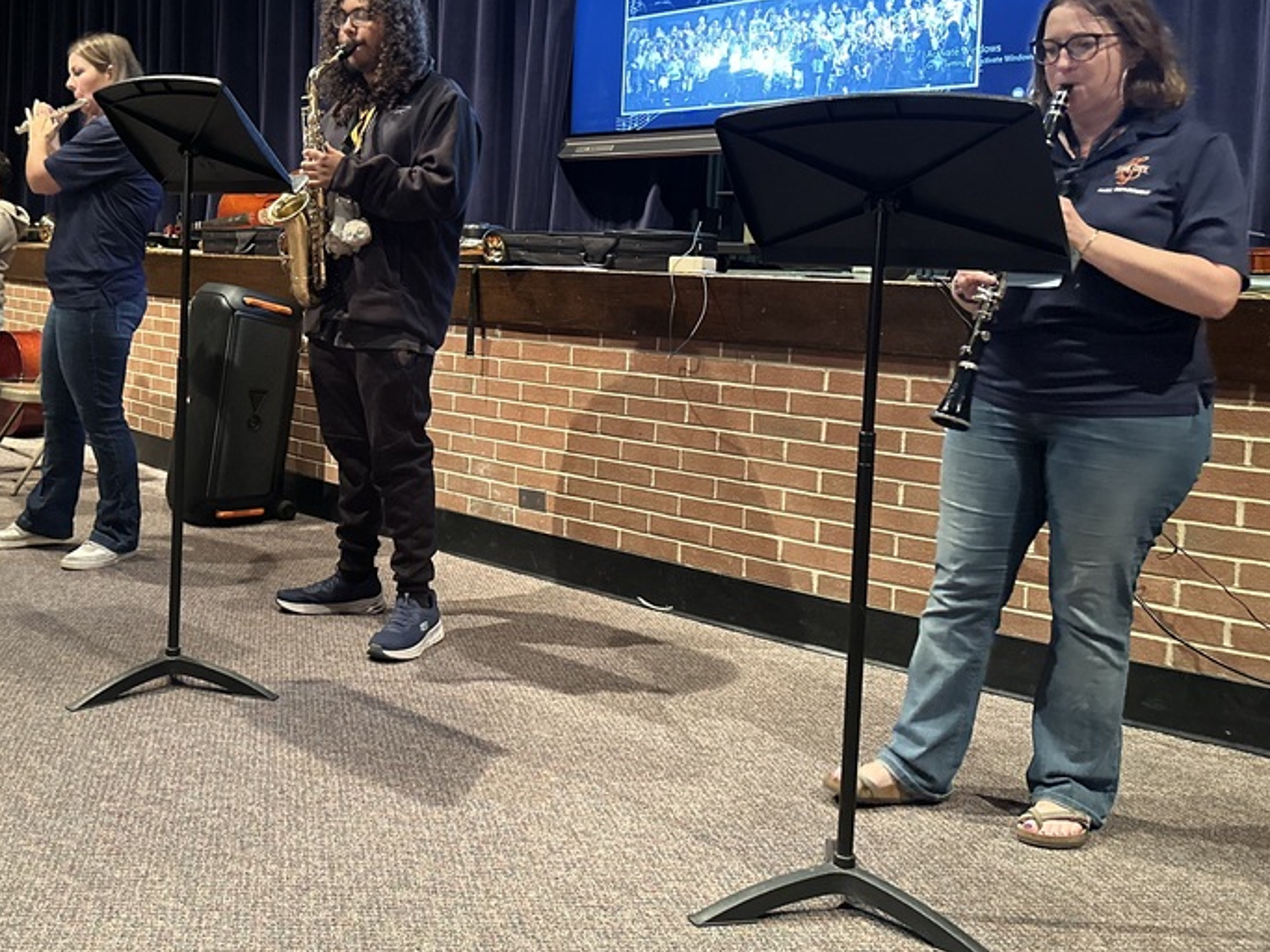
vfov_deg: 39.3
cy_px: 340
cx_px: 413
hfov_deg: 50.3
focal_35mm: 36
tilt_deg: -4.5
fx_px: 1321
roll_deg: -1.9
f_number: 1.78
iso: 1000
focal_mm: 6.86
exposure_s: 1/30
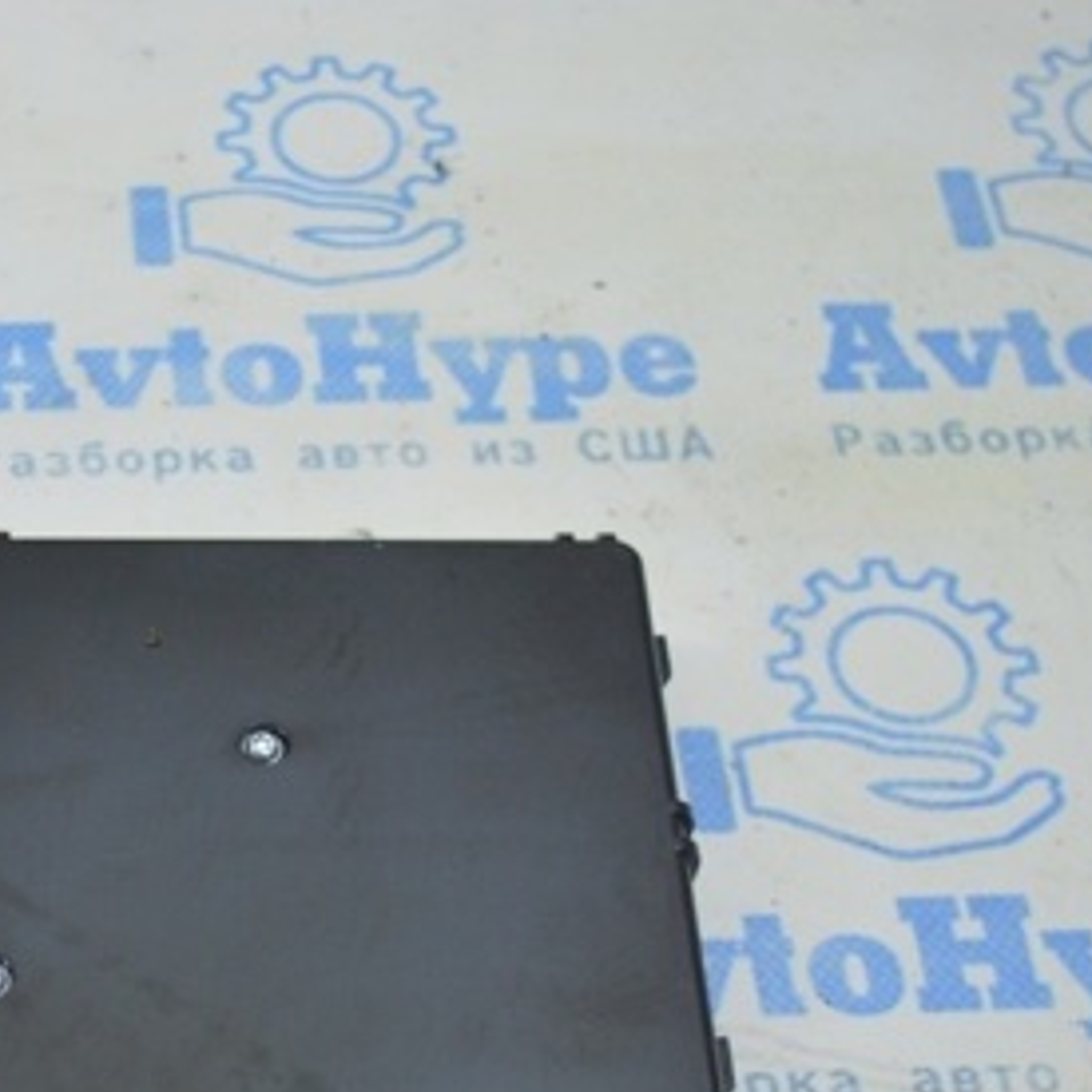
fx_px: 2962
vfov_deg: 20.7
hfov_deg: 19.9
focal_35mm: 83
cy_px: 836
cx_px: -119
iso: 400
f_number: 4.2
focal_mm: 28
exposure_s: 1/50
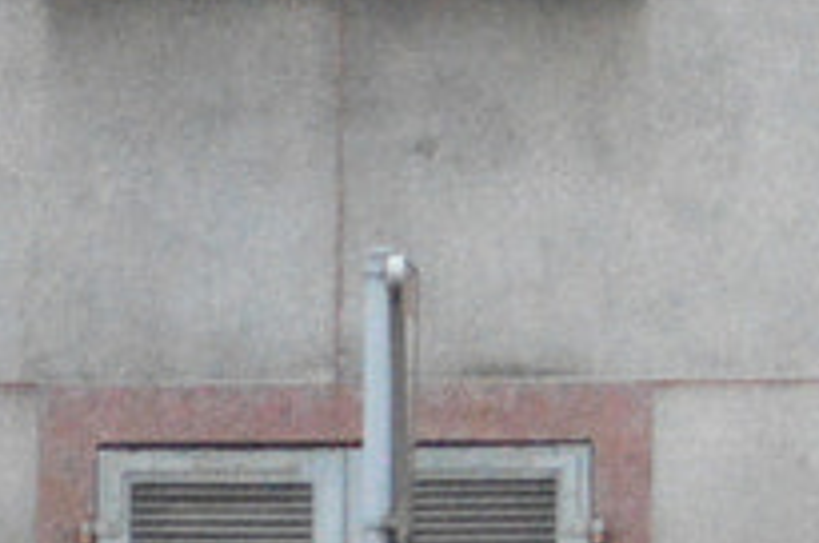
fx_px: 11698
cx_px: 2645
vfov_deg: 2.7
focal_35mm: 515
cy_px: -196
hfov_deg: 3.9
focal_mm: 44
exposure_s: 1/1600
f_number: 5.3
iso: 3200
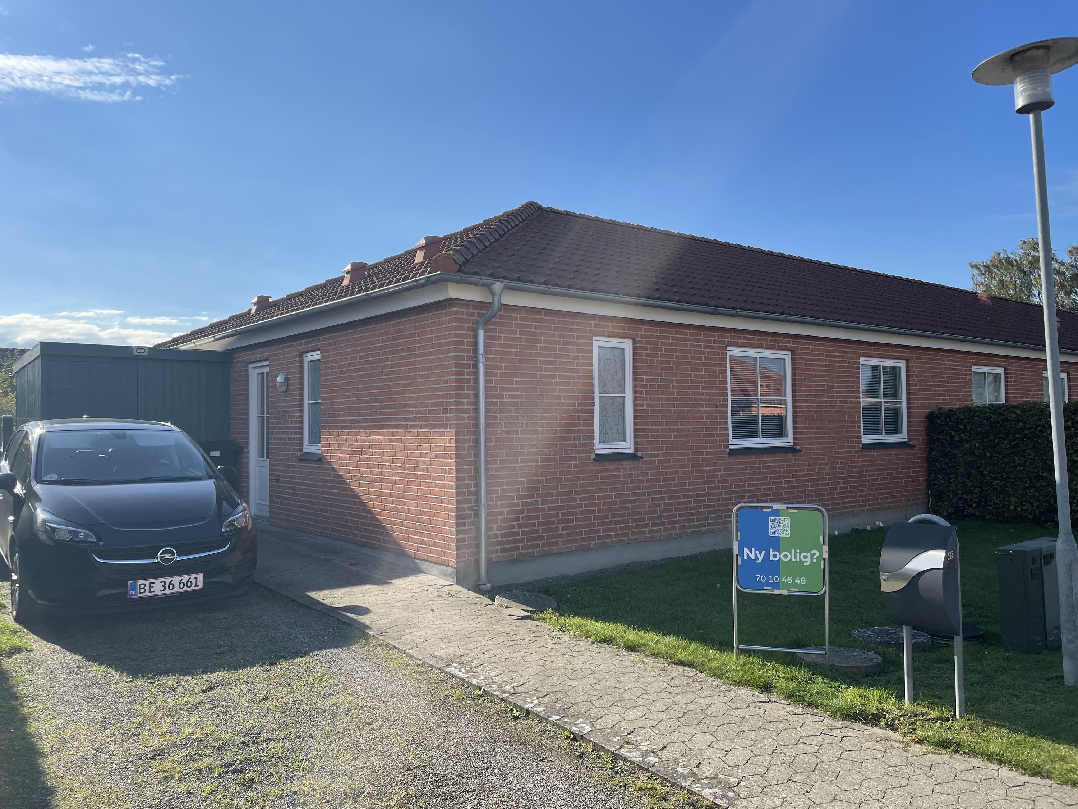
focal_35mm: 26
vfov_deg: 53.1
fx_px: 810
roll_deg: +0.3
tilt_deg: +1.6
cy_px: 404
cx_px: 539
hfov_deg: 67.3
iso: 32
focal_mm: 4.2
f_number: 1.6
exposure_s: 1/3610
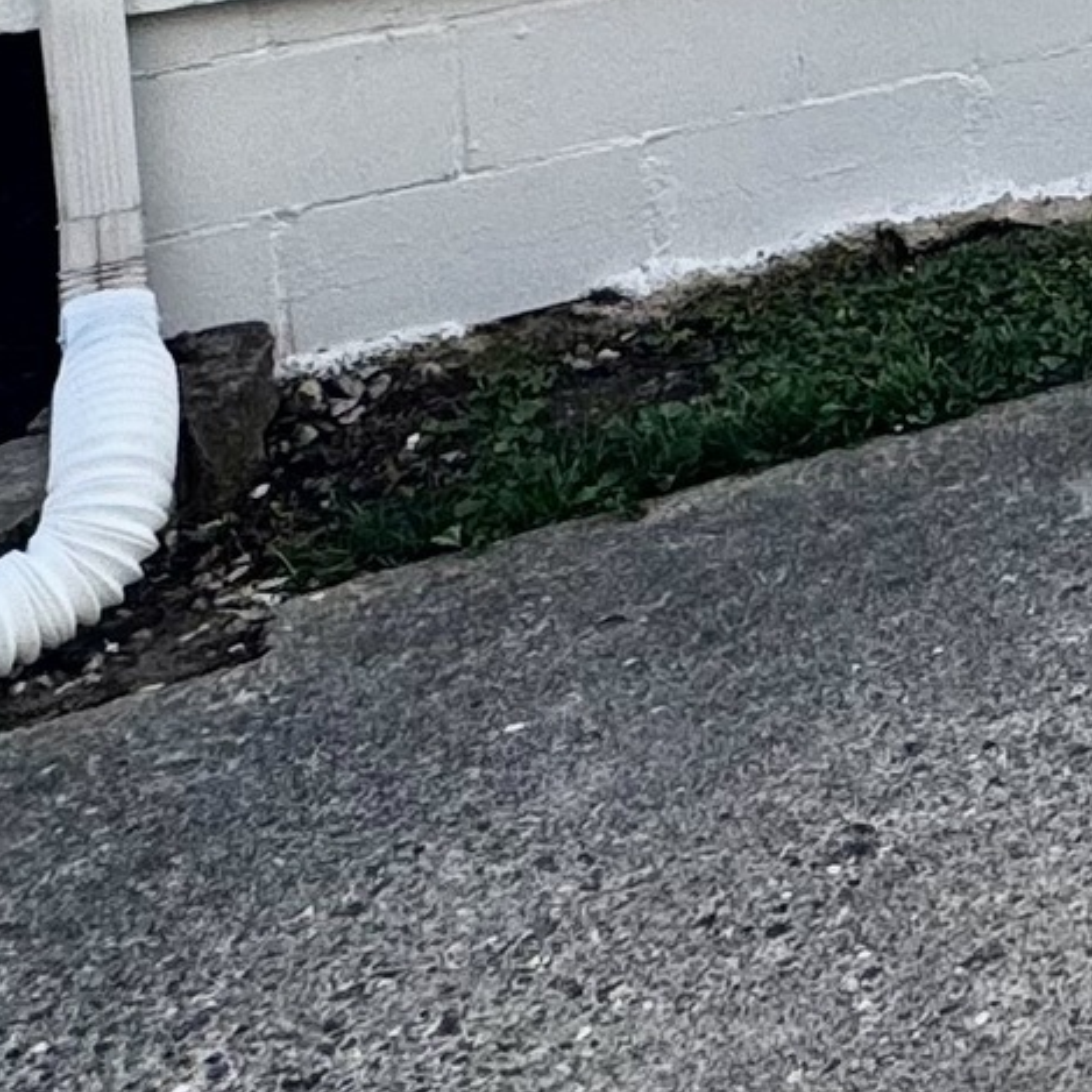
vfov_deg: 18.5
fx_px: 2891
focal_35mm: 81
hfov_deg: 16.2
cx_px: 2228
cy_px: -636
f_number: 2.2
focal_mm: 2.22
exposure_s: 1/515
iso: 40
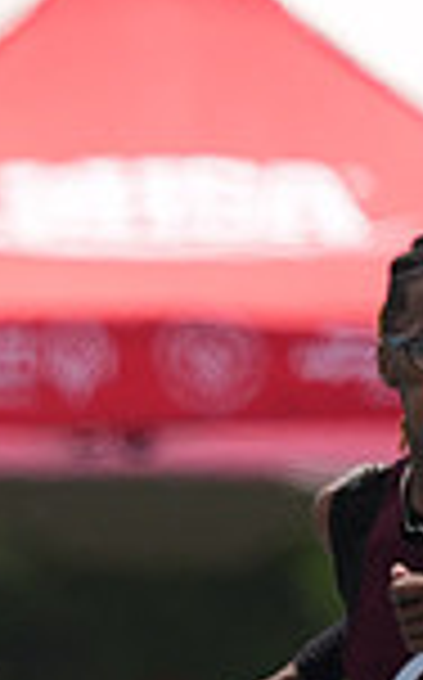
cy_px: 705
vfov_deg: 0.9
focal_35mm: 2353
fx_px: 43526
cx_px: -747
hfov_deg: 0.6
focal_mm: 600
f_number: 6.3
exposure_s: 1/2500
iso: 500
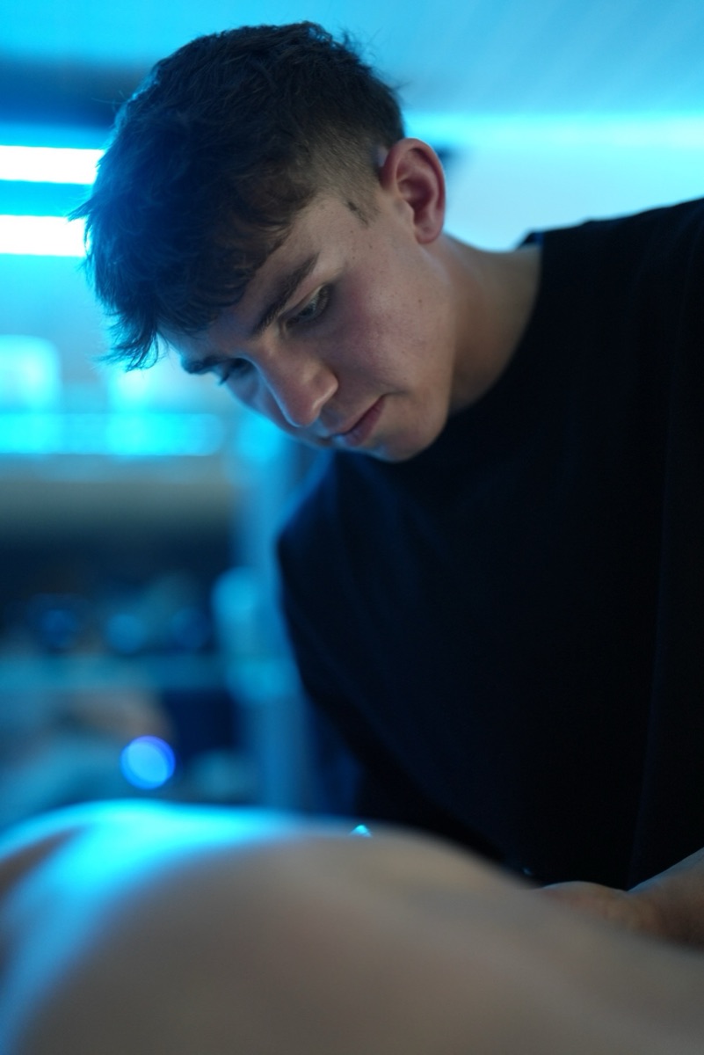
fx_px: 1465
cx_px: 352
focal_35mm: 50
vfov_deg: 39.6
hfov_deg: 27.0
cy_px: 528
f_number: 1.2
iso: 1250
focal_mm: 50
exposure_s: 1/60
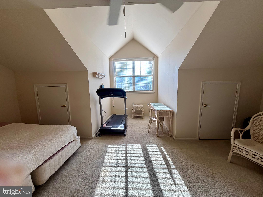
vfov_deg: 85.7
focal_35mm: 14
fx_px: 106
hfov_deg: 102.1
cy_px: 98
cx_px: 132
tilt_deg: -7.6
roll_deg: +1.5
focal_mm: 2.22
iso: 40
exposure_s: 1/120
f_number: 2.2
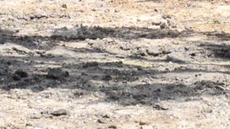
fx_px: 1683
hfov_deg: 7.8
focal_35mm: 276
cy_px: -350
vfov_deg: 4.1
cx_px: 203
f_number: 11
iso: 400
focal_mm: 22
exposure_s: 1/400
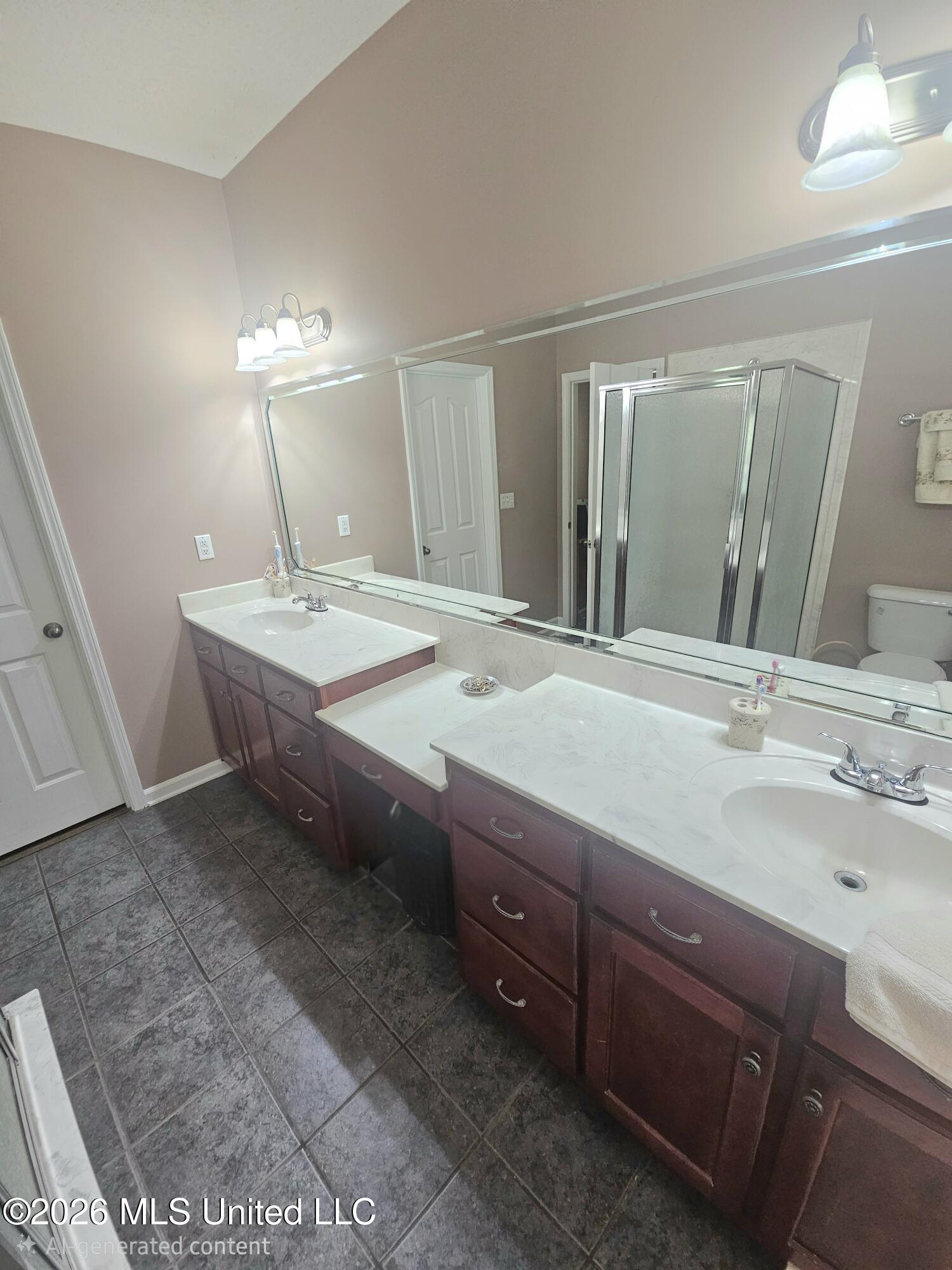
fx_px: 477
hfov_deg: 89.9
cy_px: 635
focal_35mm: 13
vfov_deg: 106.2
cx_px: 476
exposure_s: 1/60.2
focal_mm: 2.2
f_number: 2.2
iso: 160
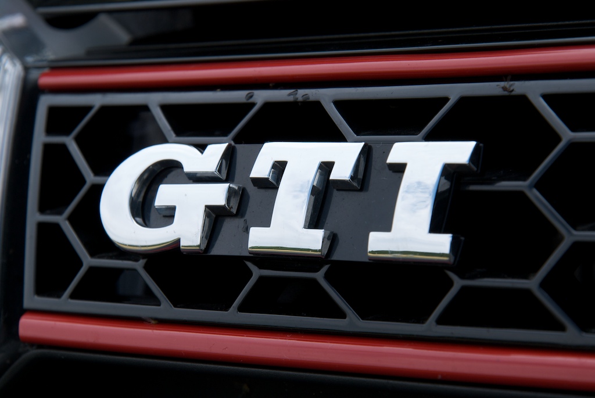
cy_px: 199
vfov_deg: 8.7
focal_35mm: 158
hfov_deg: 13.0
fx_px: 2606
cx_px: 298
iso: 200
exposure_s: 1/125
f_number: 13
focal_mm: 105
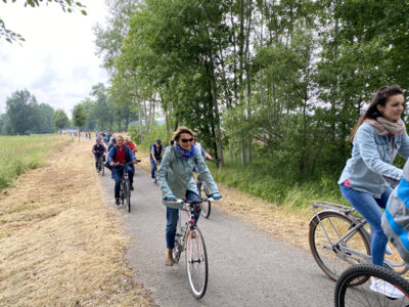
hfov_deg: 67.3
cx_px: 204
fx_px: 307
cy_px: 154
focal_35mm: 26
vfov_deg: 53.1
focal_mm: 4.2
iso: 32
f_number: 1.8
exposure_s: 1/351
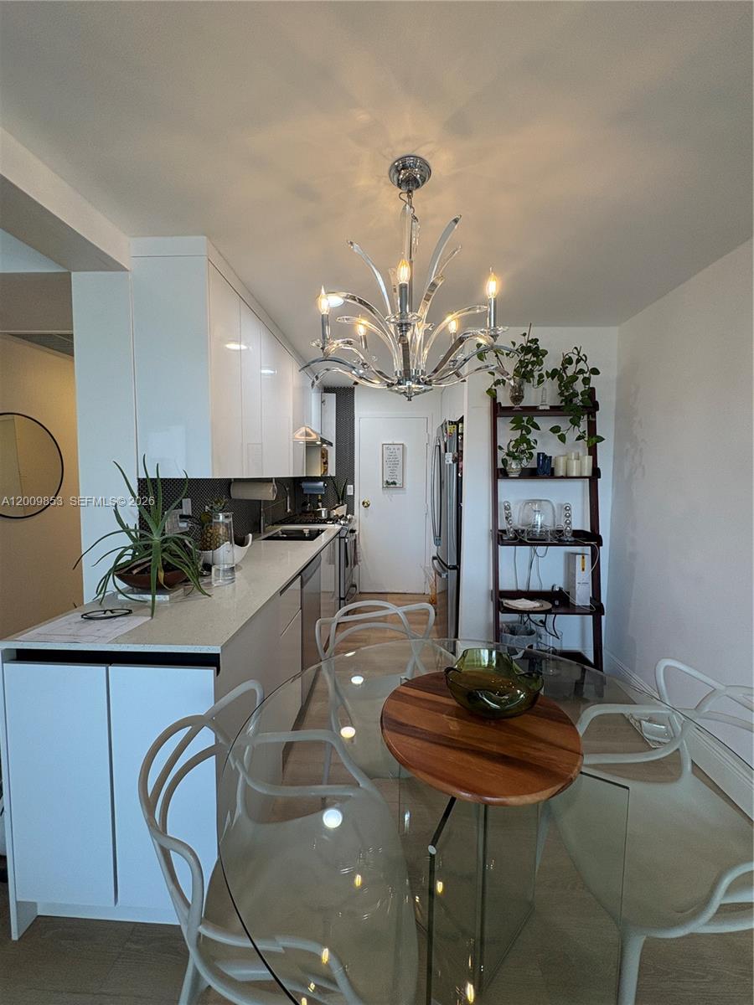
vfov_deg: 102.1
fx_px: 407
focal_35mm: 14
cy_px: 502
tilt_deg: -3.6
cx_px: 377
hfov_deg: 85.7
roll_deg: -0.2
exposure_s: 1/138
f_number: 2.2
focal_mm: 2.22
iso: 125
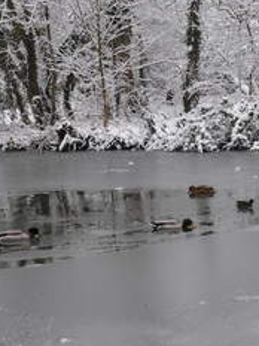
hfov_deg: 14.0
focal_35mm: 99
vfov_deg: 19.7
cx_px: 388
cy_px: 227
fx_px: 991
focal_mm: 25
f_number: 7.1
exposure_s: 1/200
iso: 640
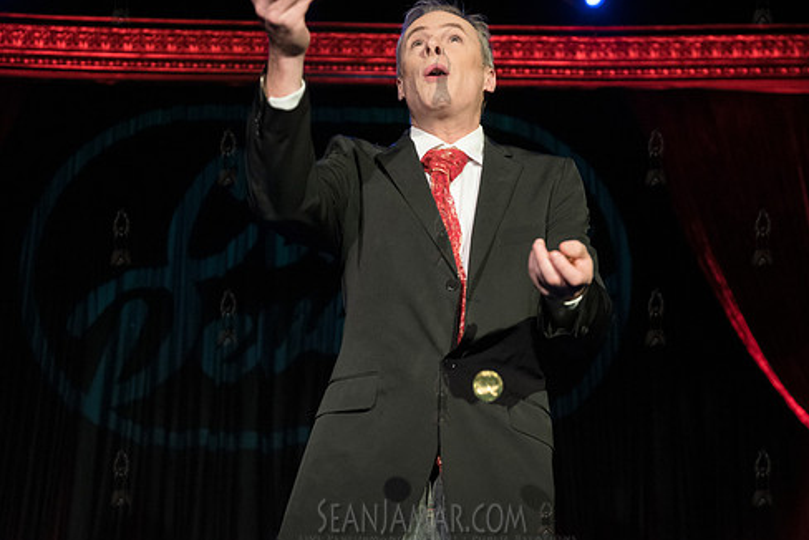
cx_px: 441
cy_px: 236
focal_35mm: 57
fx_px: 1282
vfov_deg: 23.8
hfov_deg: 35.0
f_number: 3.2
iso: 4000
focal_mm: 48
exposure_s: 1/320
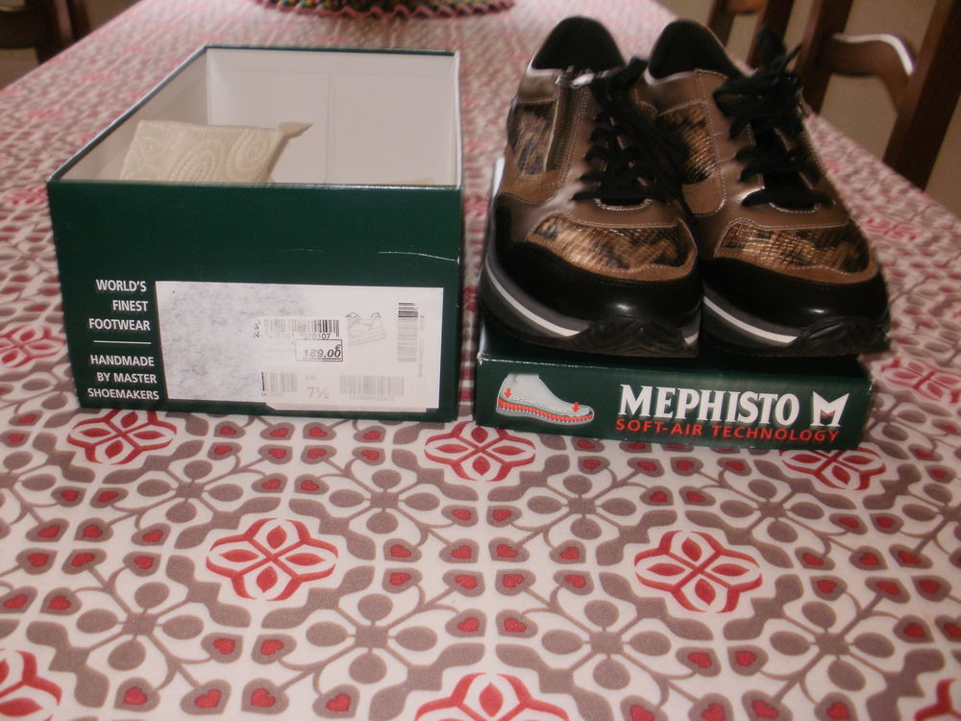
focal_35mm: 36
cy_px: 360
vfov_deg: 39.7
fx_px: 999
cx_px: 480
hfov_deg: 51.4
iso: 125
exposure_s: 1/30
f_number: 3.5
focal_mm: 6.3
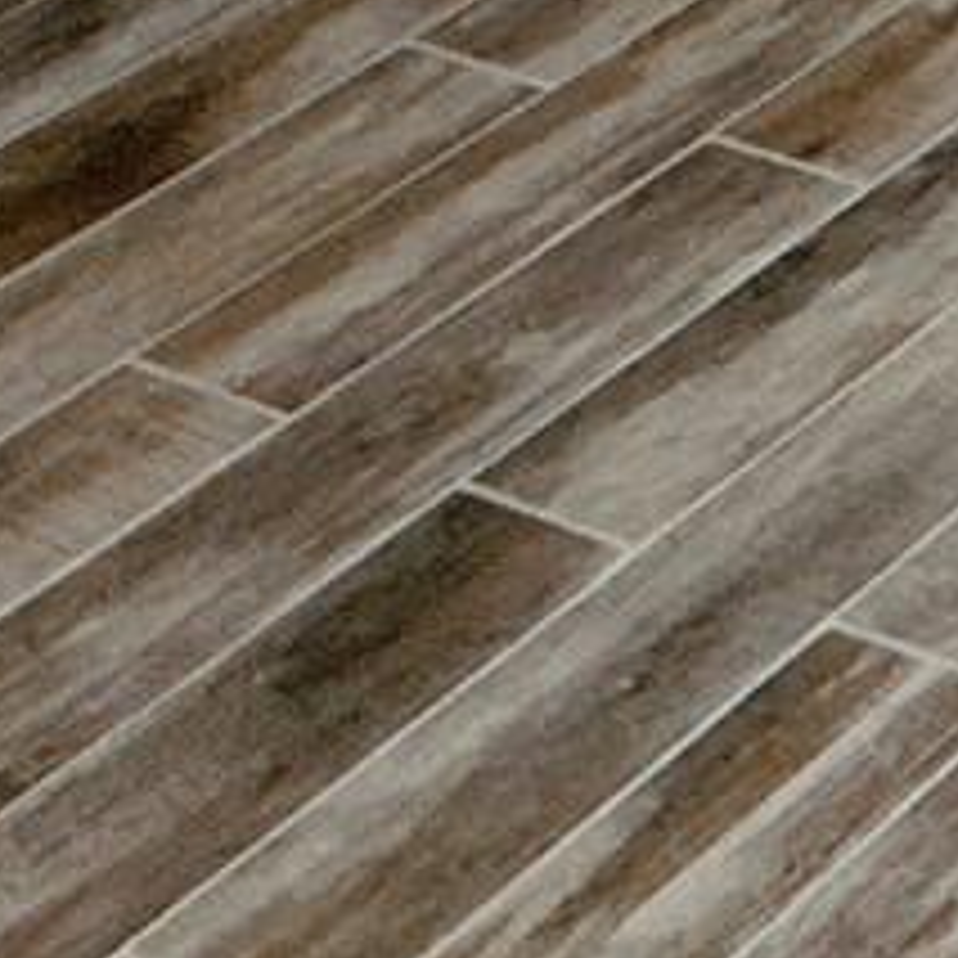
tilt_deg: -16.8
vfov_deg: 12.3
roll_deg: -0.2
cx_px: 2847
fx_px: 3726
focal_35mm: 119
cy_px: -1183
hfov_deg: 10.5
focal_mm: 2.22
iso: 200
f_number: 2.2
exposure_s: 1/60
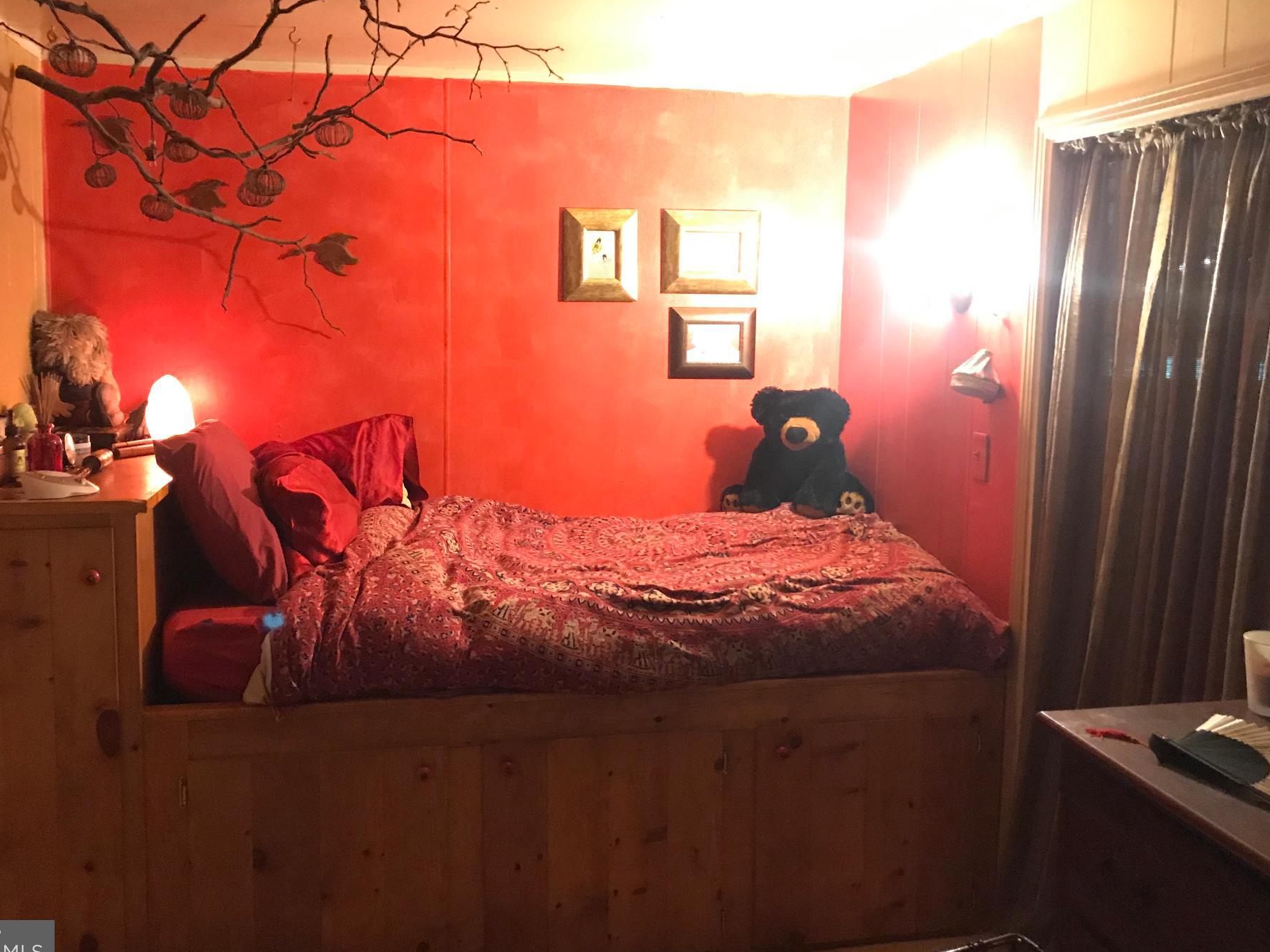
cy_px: 434
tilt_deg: -4.8
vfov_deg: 44.1
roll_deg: +0.4
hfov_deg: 56.8
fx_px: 1174
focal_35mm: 32
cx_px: 603
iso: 160
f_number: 1.8
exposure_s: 1/4
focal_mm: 3.99
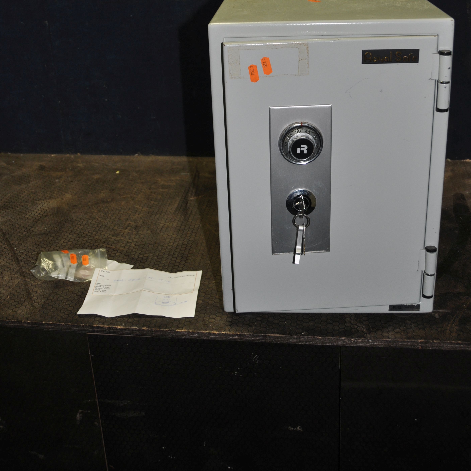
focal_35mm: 39
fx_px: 600
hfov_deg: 42.8
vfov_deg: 41.7
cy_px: 124
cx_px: 239
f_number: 4
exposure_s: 1/60
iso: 280
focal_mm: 20
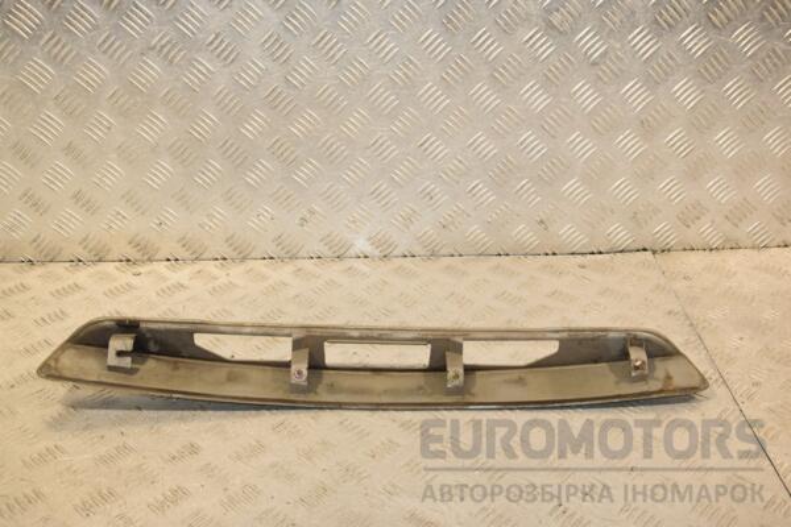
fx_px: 923
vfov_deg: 31.9
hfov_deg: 46.4
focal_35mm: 42
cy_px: 264
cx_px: 396
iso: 800
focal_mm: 28
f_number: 7.1
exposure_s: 1/200
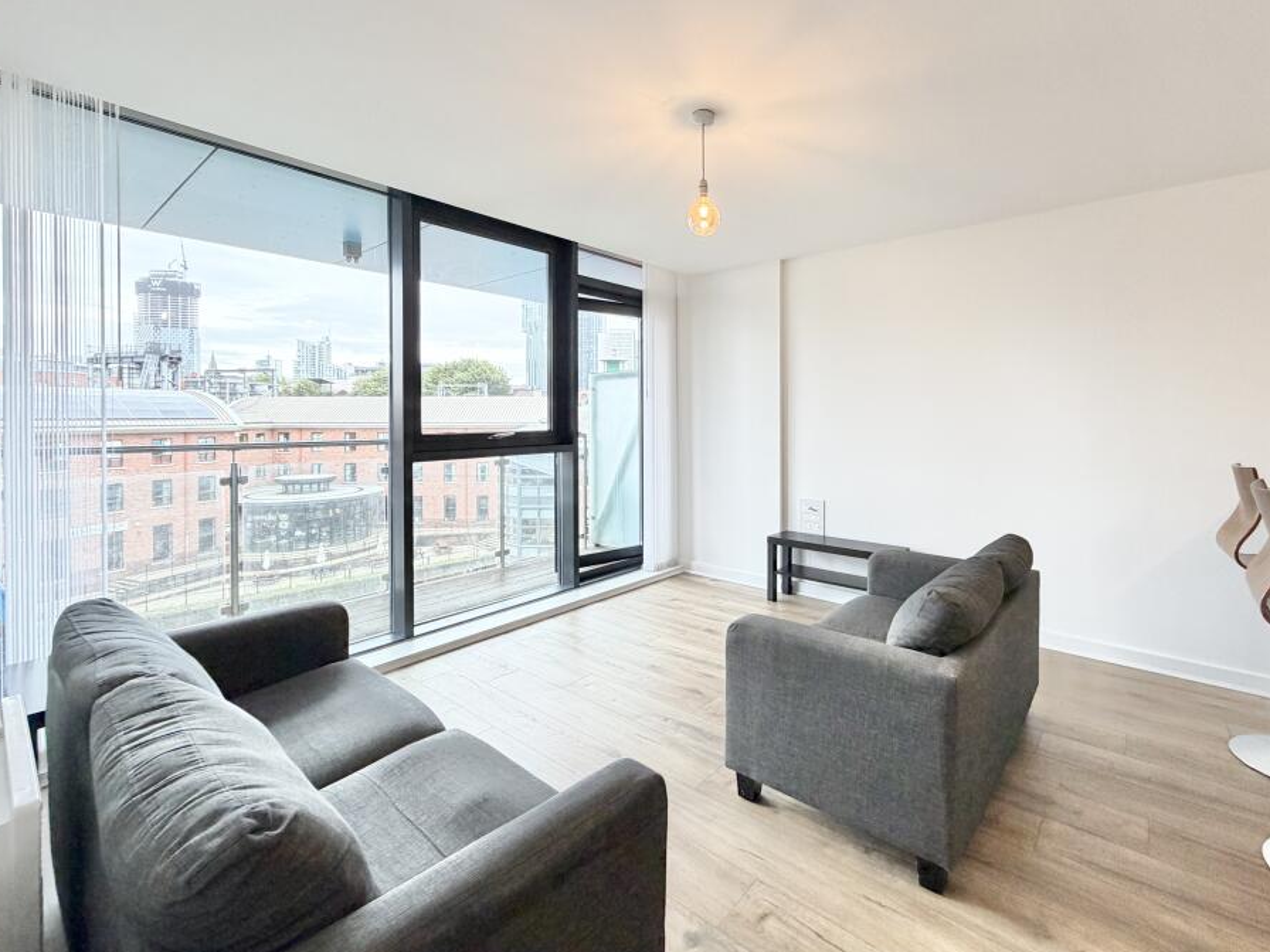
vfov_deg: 77.8
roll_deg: -0.5
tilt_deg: +0.1
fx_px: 587
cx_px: 706
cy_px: 418
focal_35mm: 16
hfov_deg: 94.1
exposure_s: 1/121
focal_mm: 2.22
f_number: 2.2
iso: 320
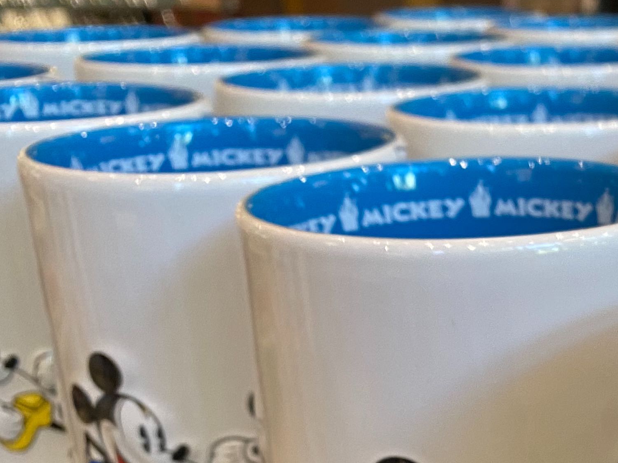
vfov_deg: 19.6
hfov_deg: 24.4
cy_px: 579
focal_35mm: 70
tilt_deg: -27.0
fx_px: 1250
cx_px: 792
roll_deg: -1.1
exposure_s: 1/60
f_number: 1.8
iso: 80
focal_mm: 4.25
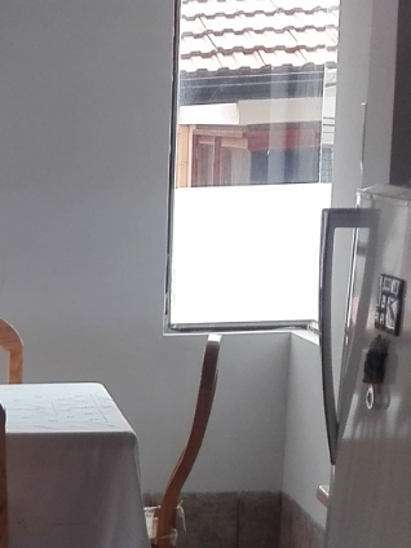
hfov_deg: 13.2
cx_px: -238
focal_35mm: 105
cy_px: 600
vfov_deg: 18.1
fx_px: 1662
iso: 110
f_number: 2
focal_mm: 3.79
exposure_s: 1/100
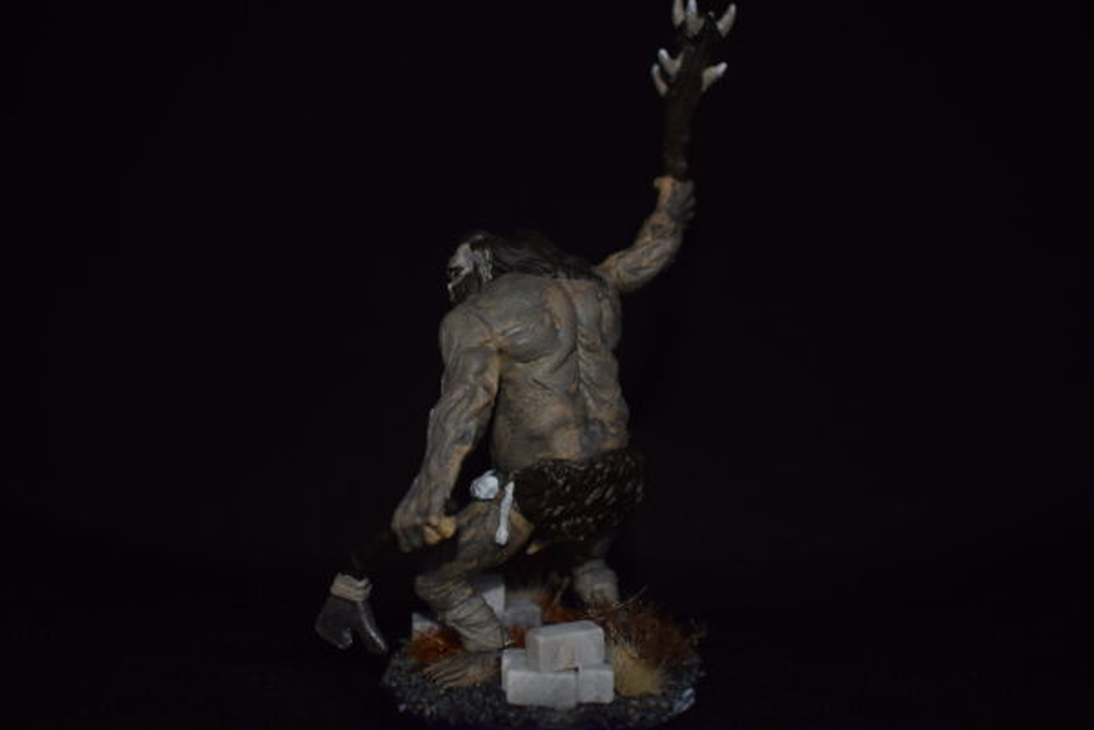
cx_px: 547
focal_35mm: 40
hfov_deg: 47.9
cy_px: 365
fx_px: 1231
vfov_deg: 33.0
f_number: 4
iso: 100
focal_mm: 27
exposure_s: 1/30
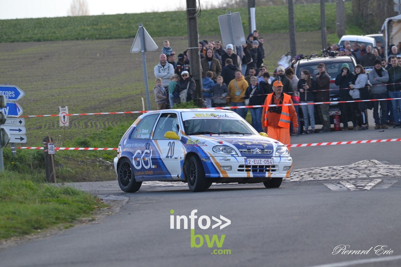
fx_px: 4846
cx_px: 200
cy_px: 134
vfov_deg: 3.2
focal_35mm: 435
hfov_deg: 4.7
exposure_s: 1/500
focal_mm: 290
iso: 400
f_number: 6
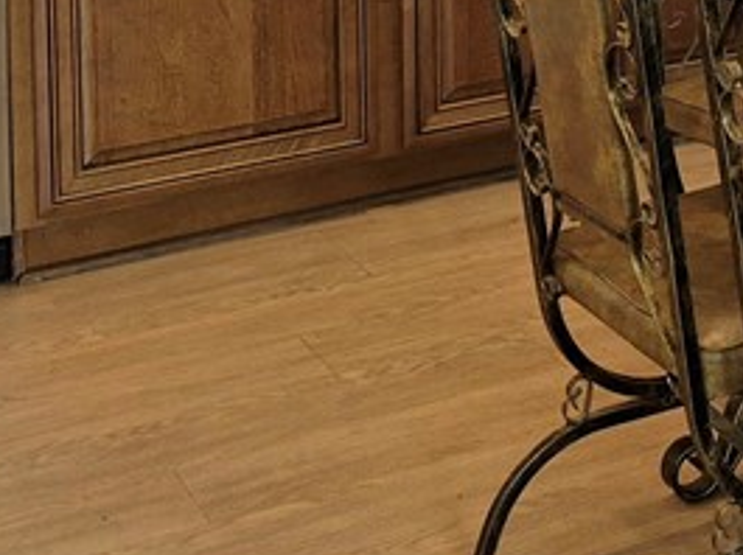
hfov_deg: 21.0
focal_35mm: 89
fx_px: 1908
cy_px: -390
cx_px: 816
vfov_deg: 14.8
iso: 64
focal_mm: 5.4
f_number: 1.8
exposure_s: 1/120
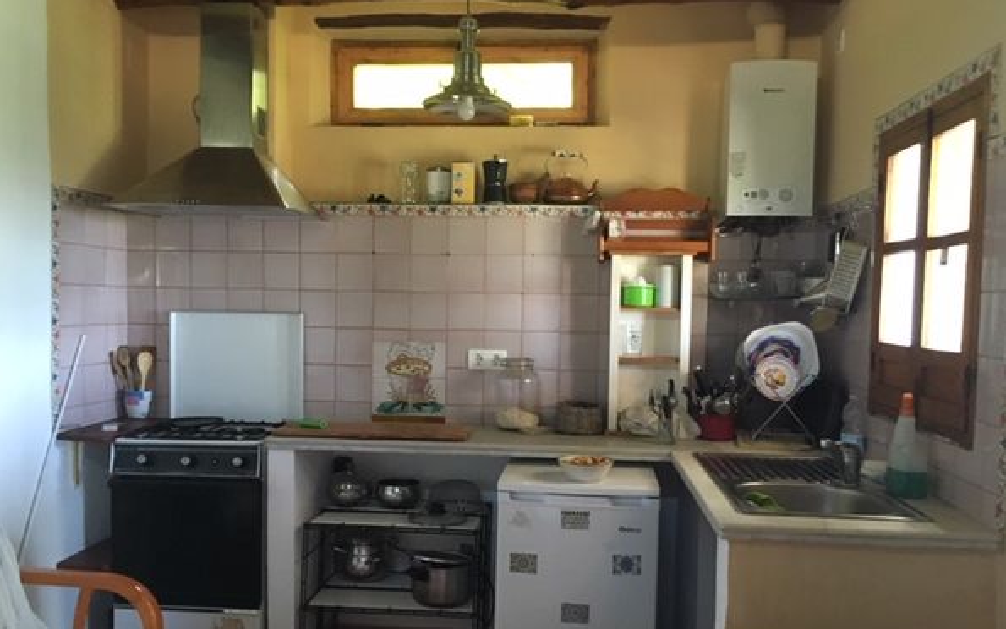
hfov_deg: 61.2
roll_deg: -1.2
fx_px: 850
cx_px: 500
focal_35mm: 31
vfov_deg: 40.5
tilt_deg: -4.9
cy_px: 350
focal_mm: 4.15
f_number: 2.2
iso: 200
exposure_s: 1/17
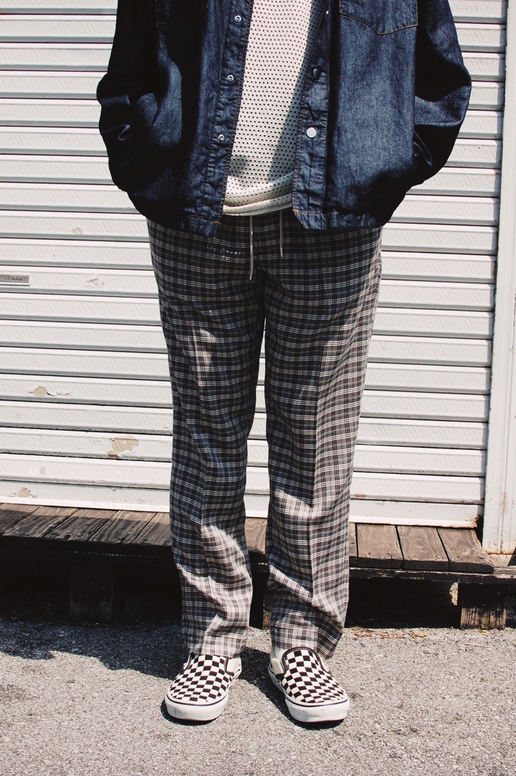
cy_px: 388
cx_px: 258
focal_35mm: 52
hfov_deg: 25.7
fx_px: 1131
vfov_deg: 37.9
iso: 800
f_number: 14
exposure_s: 1/800
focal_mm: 35
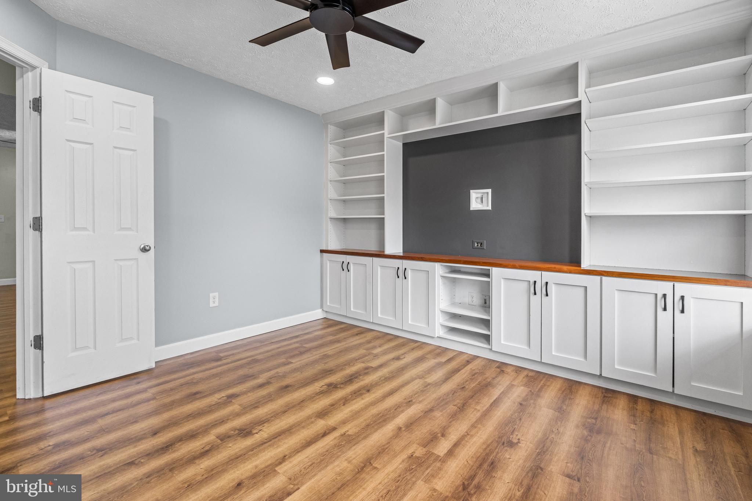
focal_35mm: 16
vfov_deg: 73.7
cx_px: 376
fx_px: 334
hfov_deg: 96.7
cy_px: 250
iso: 800
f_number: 8
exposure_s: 1/15
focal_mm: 16
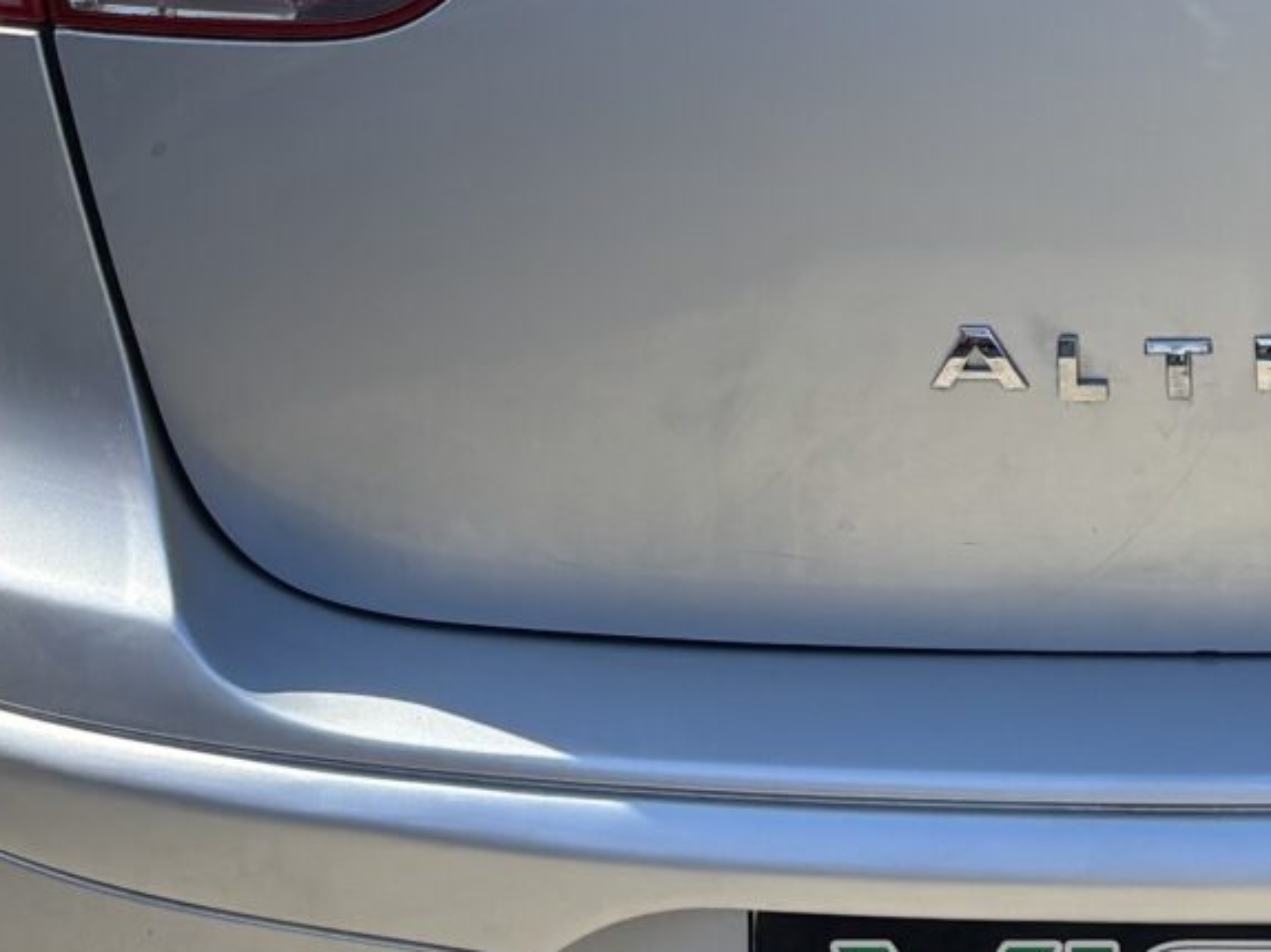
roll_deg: -6.1
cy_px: -325
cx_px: 1284
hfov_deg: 16.6
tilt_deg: -12.1
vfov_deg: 12.3
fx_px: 4257
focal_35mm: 116
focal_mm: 5.96
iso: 50
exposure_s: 1/1721
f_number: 1.6
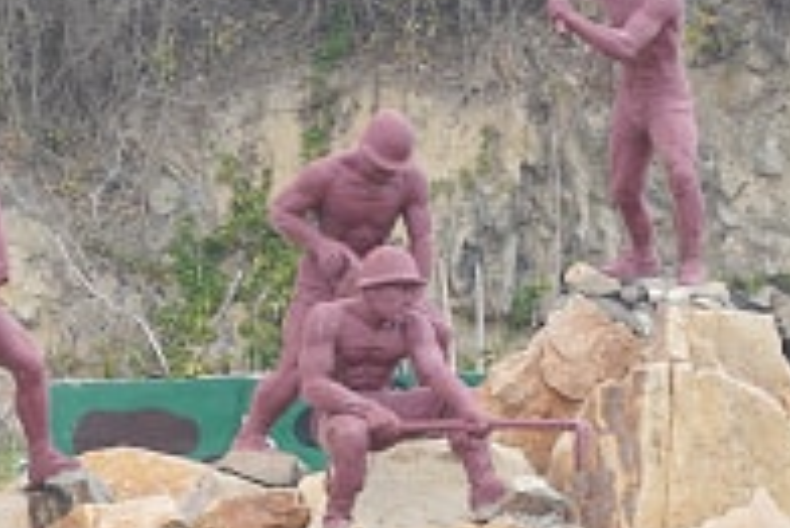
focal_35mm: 459
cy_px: 451
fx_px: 10080
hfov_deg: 4.5
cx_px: -250
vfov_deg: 3.0
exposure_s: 1/160
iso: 200
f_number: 4
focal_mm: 75
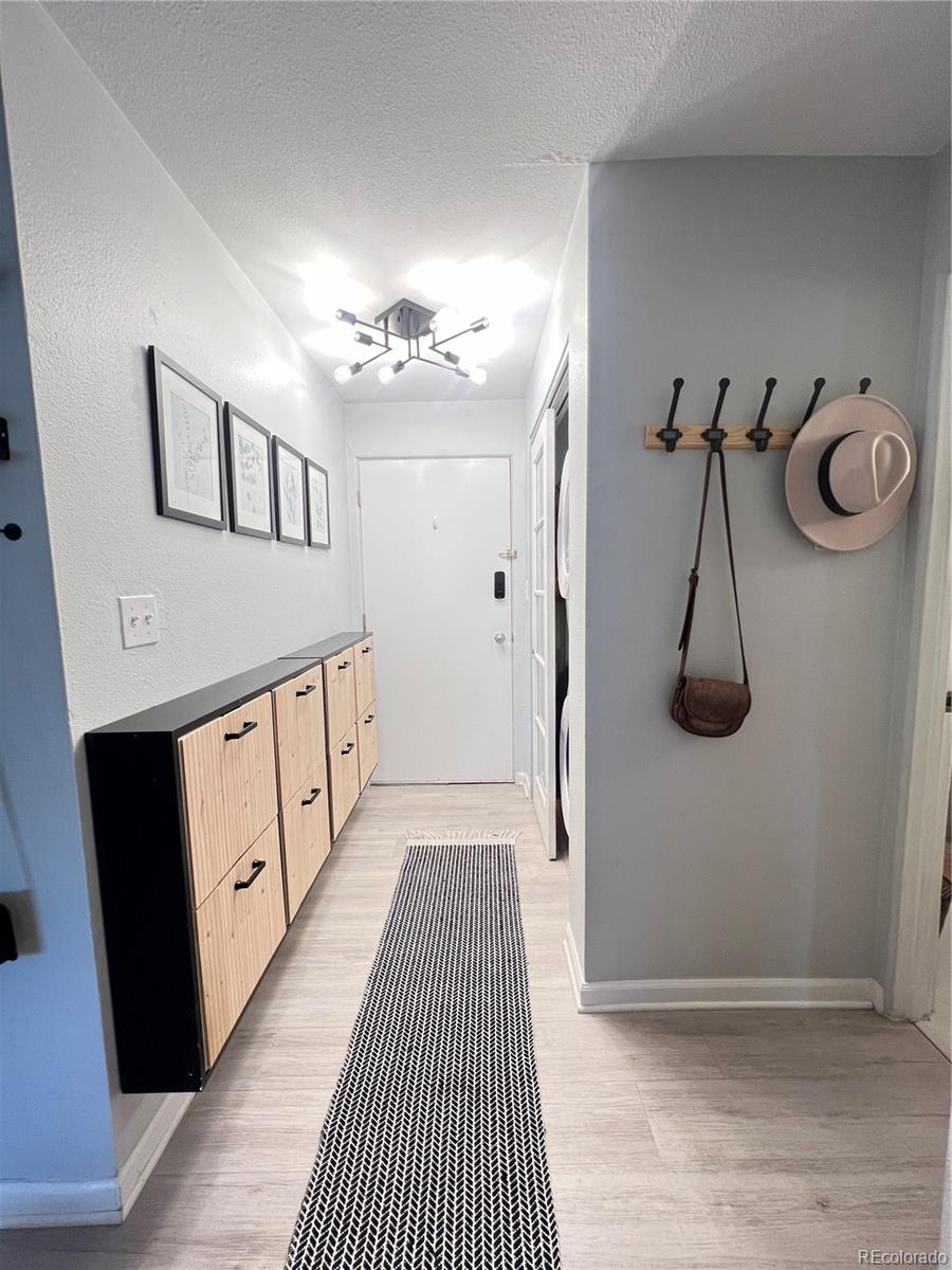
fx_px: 477
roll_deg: +0.8
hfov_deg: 89.9
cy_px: 635
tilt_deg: -5.1
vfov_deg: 106.2
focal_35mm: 13
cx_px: 476
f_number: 1.8
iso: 200
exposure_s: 1/60
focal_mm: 1.57
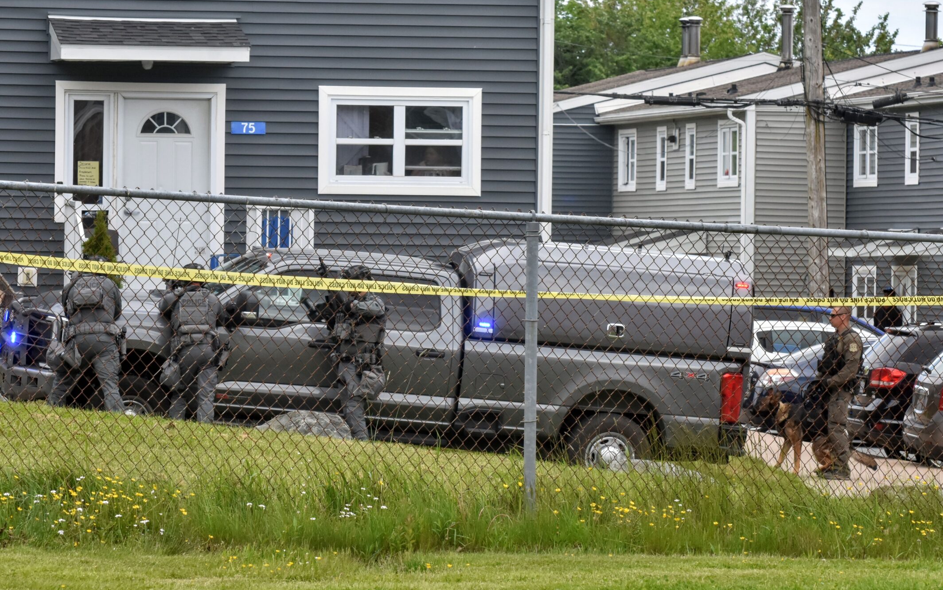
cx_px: 518
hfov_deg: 10.2
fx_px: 5294
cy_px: 267
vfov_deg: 6.4
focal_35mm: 206
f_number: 8
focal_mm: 112
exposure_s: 1/833
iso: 800
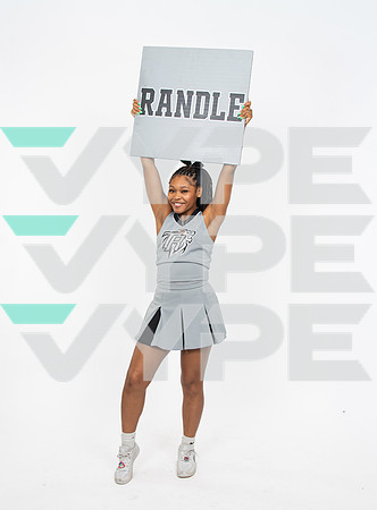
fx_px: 541
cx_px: 181
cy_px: 254
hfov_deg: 38.4
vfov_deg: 50.6
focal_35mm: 37
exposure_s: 1/640
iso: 640
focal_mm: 24
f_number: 5.6
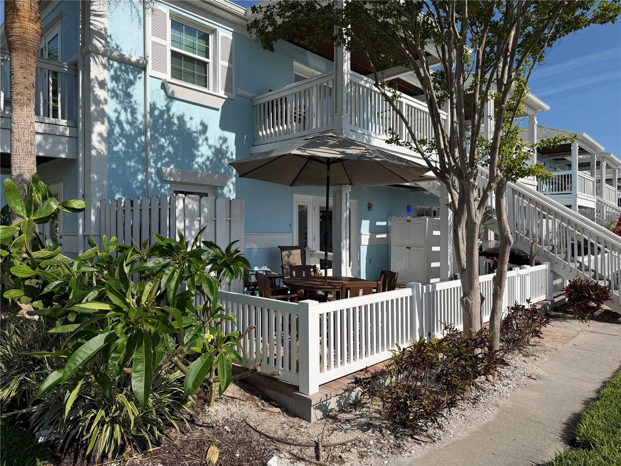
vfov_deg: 56.8
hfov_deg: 71.6
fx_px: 431
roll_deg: +0.7
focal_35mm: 24
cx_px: 310
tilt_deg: +0.6
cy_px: 233
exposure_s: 1/6711
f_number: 1.78
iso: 80
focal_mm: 6.76
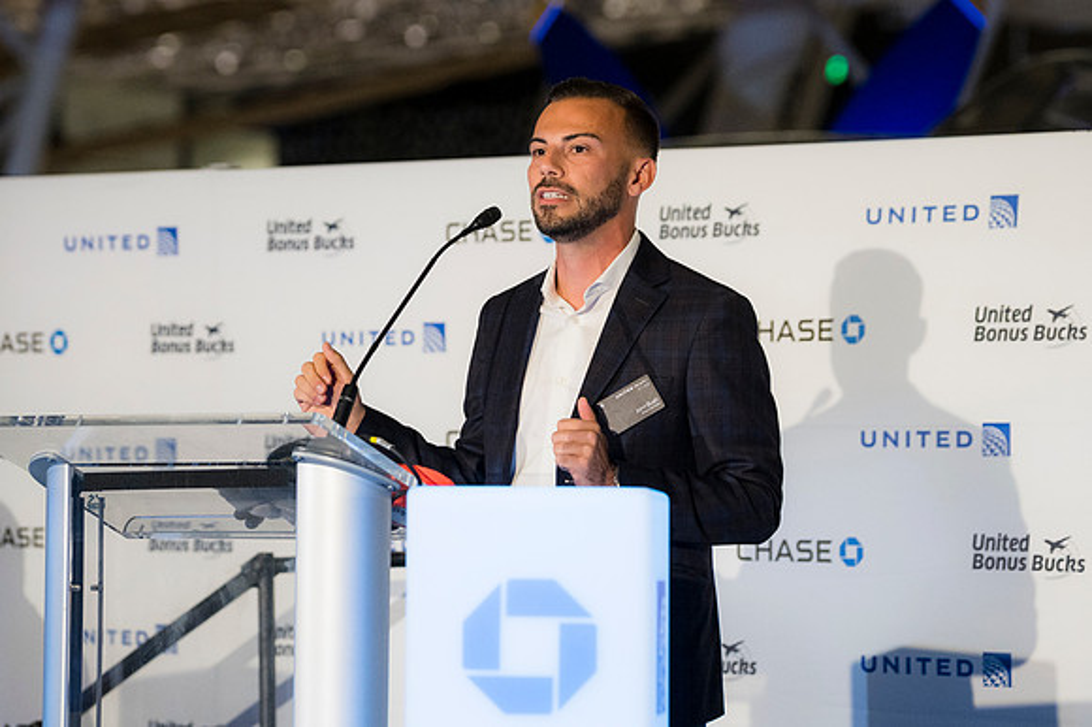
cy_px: 364
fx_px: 4547
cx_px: 546
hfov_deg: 13.7
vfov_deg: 9.1
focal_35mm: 150
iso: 900
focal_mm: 100
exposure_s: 1/200
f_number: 2.8
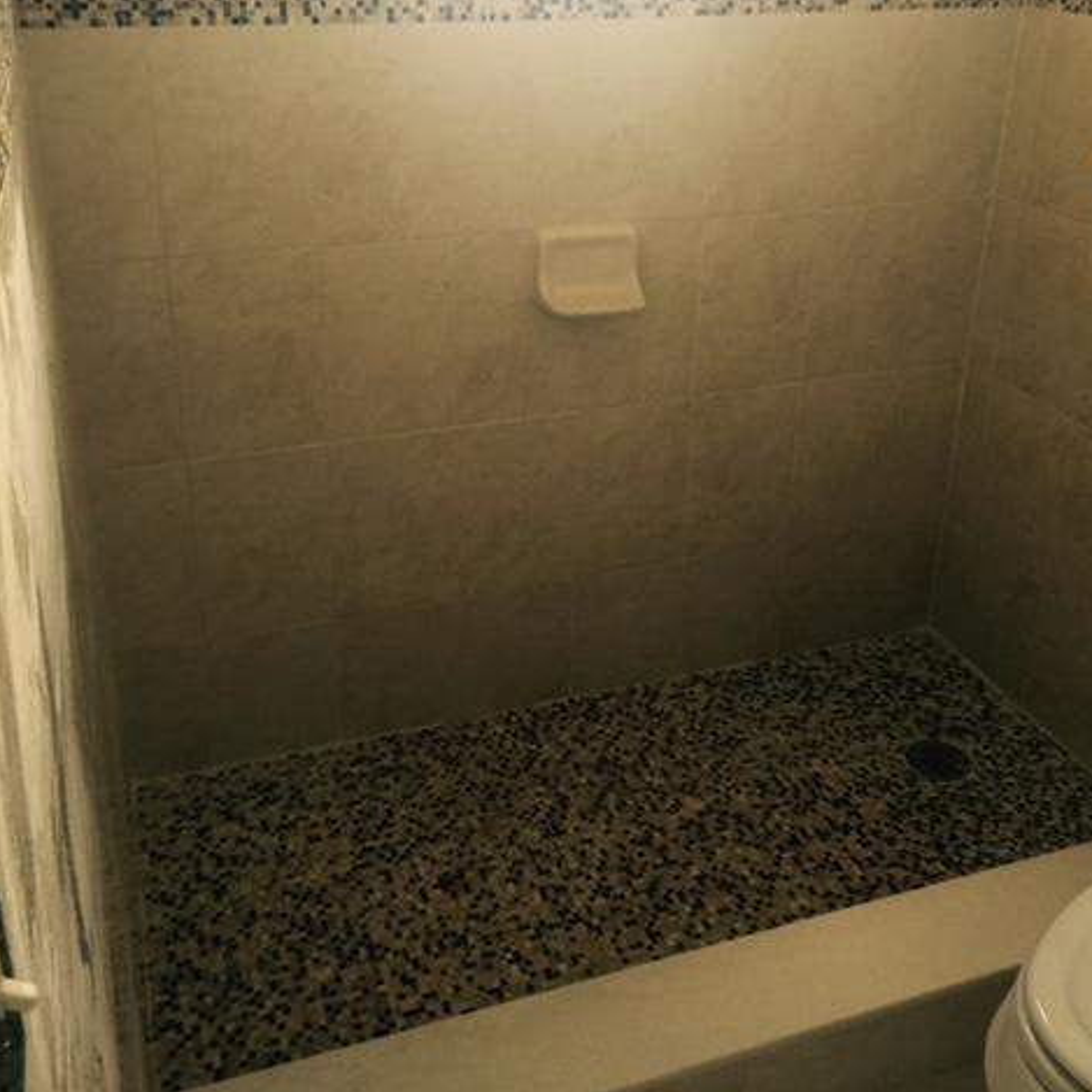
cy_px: 389
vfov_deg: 46.7
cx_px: 552
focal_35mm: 35
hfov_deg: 47.2
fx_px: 1249
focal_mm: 4.15
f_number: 2.2
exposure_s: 1/15
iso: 32
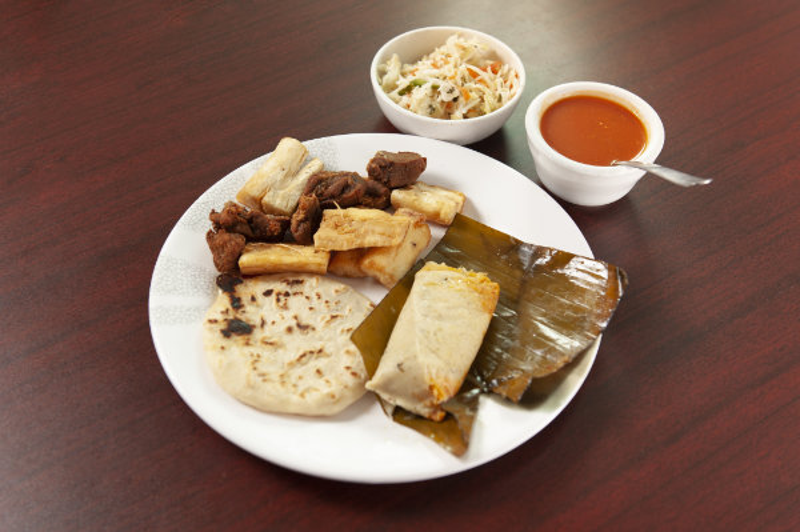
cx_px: 400
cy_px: 266
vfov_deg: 28.0
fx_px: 1066
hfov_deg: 41.1
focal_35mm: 48
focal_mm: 48
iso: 200
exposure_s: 1/160
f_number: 4
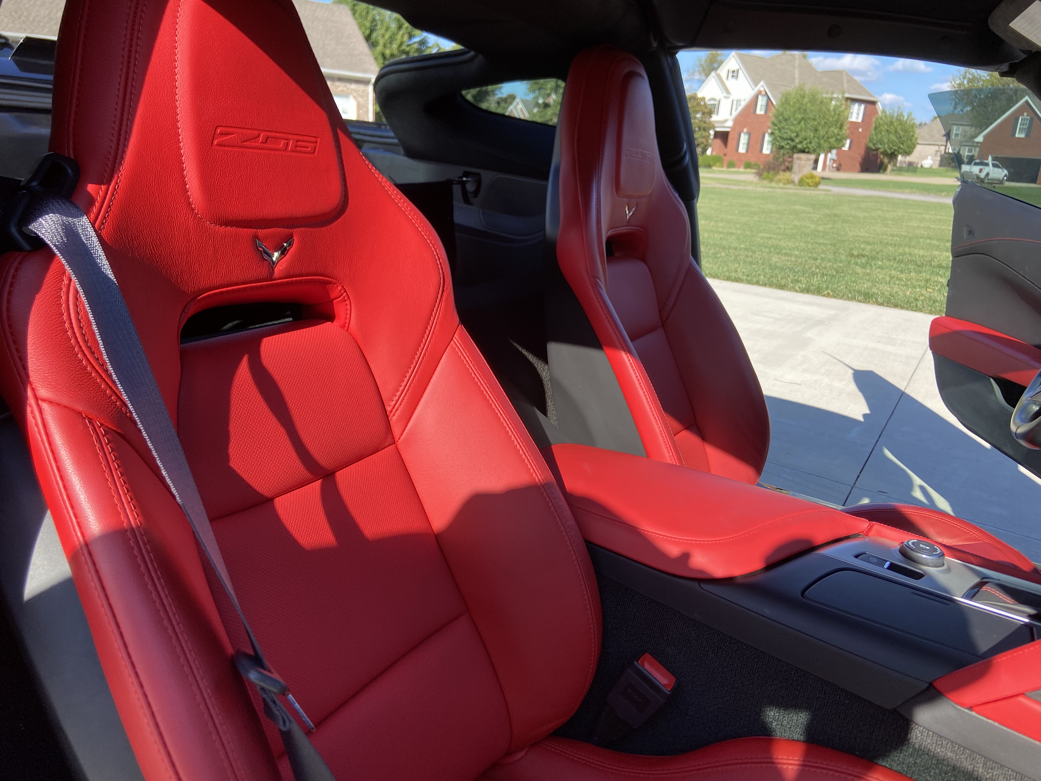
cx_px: 520
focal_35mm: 26
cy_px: 390
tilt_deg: -18.5
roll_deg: -2.7
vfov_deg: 53.1
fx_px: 782
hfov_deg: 67.3
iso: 32
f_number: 1.8
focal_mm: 4.25
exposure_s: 1/651
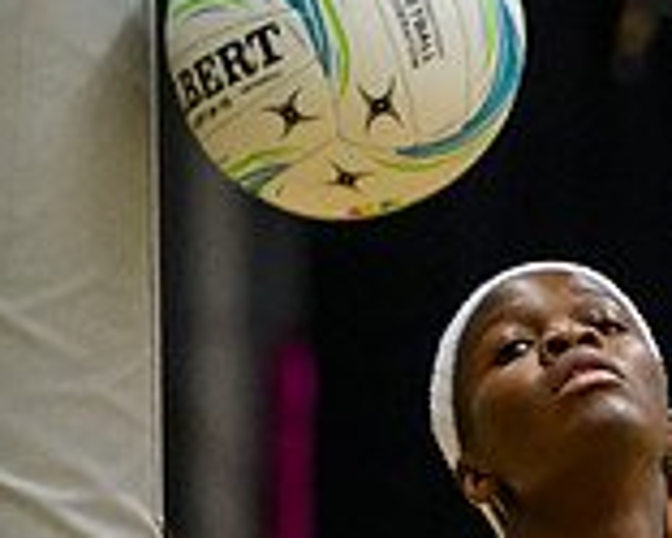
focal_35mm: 693
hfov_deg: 2.8
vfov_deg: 2.2
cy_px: -64
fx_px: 13791
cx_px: 1105
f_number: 2.8
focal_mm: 110
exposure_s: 1/1000
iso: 4000
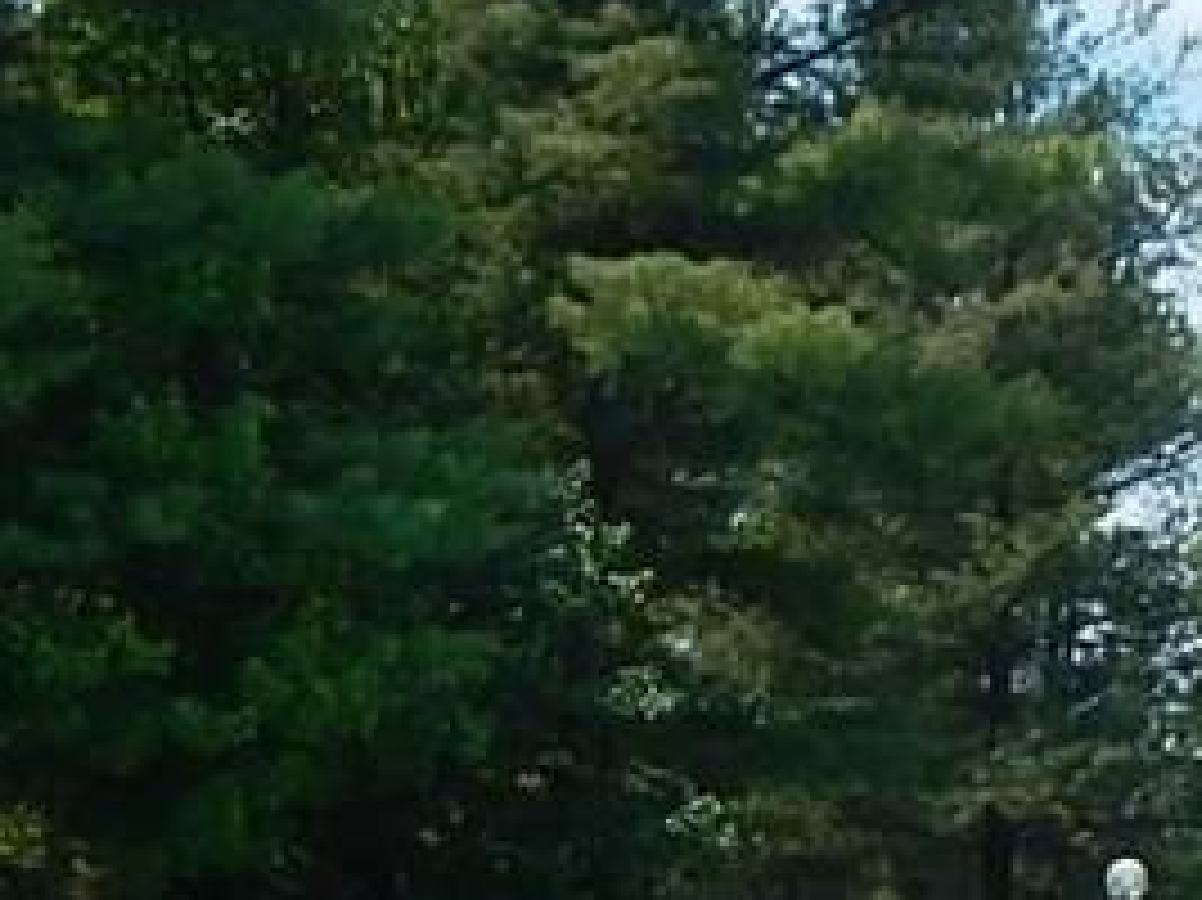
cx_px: 918
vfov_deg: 11.7
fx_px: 4130
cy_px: 1521
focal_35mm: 119
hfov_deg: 16.5
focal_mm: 5.6
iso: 125
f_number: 6.5
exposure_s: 1/400
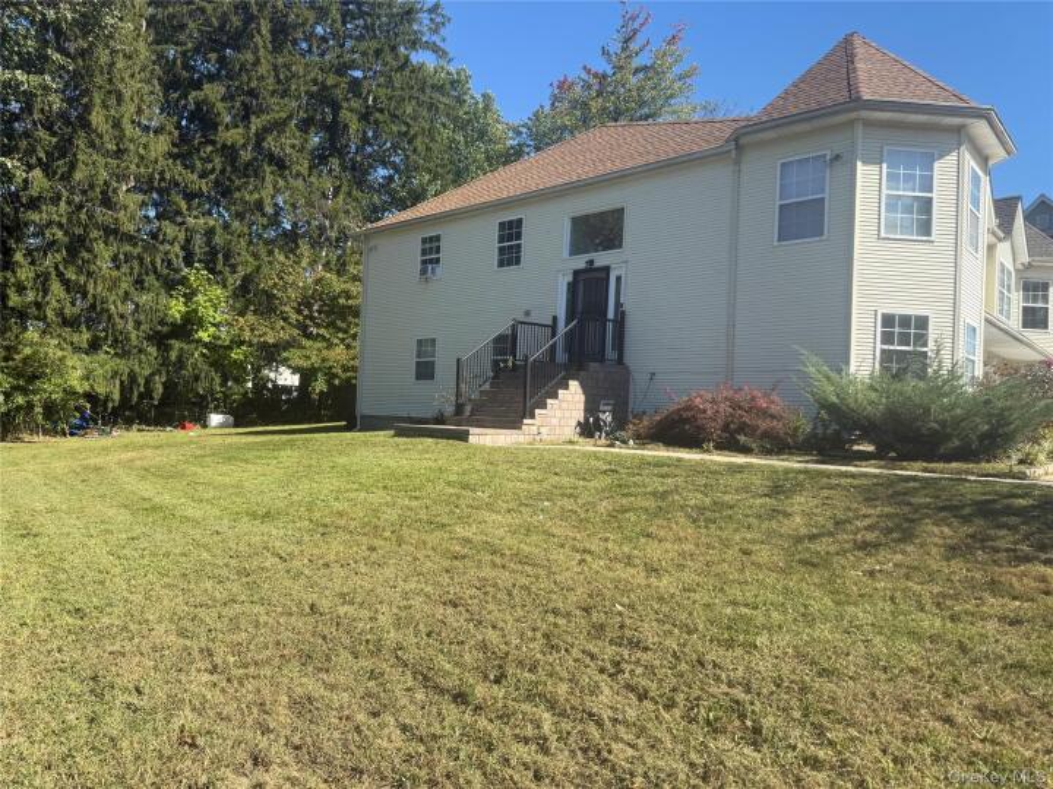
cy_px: 394
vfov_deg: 56.8
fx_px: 730
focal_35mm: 24
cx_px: 526
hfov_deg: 71.6
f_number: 1.78
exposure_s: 1/2169
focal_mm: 6.76
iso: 80
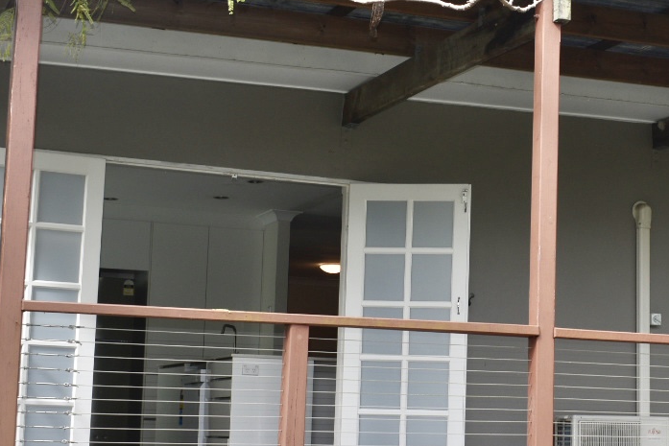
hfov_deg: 24.8
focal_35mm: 80
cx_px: 545
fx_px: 1490
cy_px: 226
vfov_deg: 17.0
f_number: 5.6
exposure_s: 1/125
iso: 110
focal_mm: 23
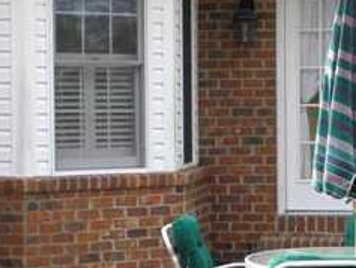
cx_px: 209
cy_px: 163
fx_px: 1307
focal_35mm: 127
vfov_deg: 11.7
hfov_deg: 15.5
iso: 100
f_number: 3.9
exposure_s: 1/100
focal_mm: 8.6
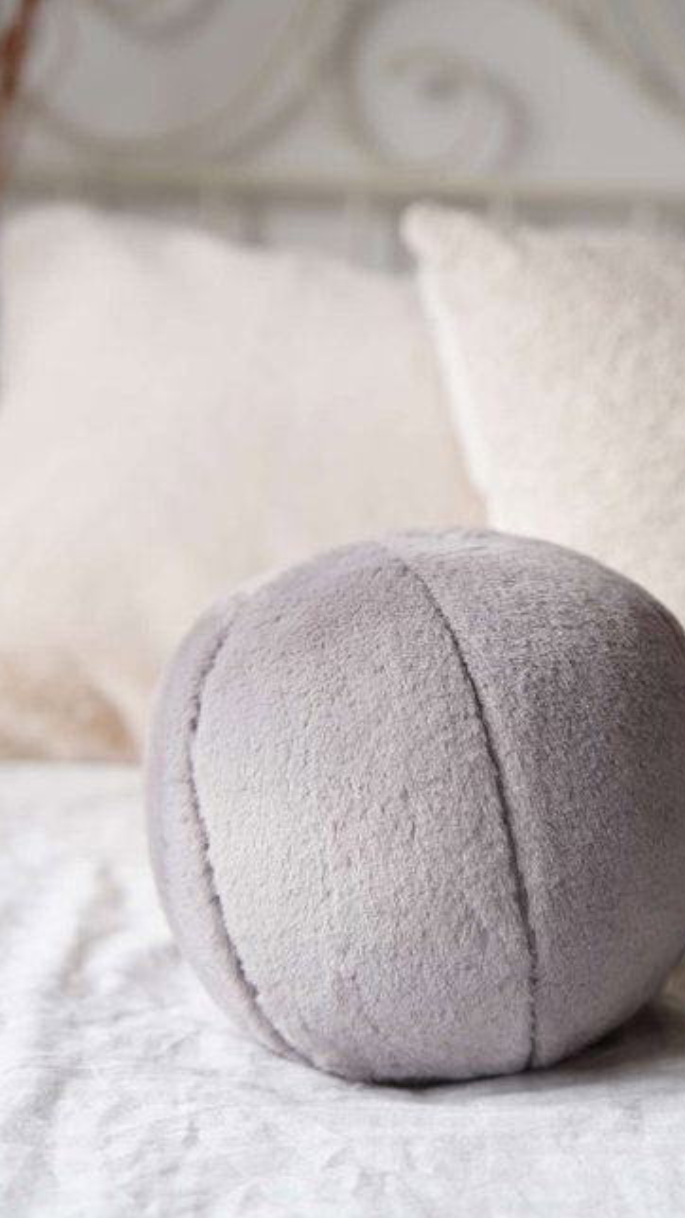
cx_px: 396
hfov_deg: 16.3
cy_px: 600
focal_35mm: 74
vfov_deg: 28.6
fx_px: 2391
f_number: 3.5
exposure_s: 1/125
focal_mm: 65
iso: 250
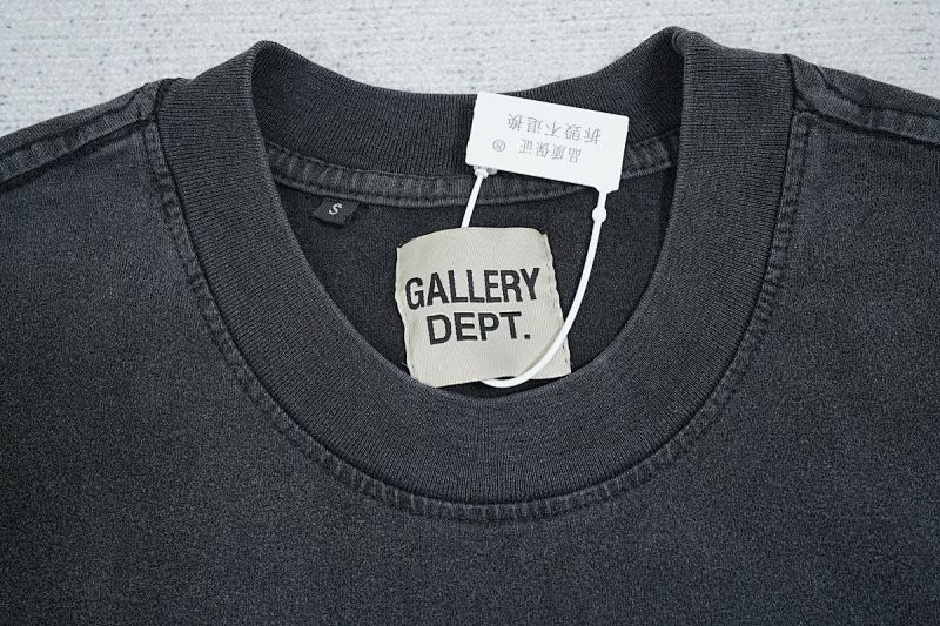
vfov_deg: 37.8
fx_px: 914
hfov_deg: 54.4
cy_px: 313
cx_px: 470
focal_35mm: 35
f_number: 10
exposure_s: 1/100
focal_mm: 35
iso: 1600
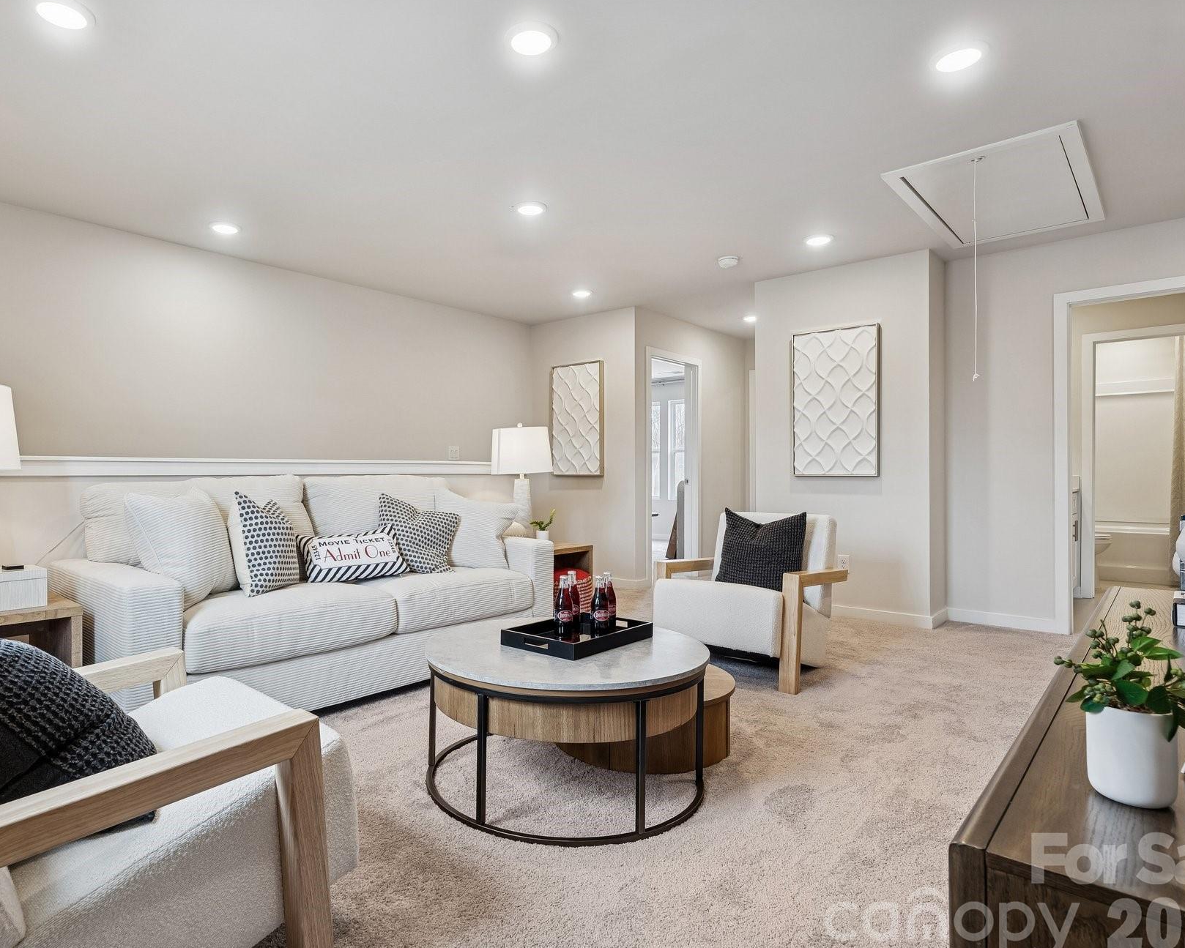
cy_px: 477
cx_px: 515
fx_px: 666
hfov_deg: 82.8
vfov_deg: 70.9
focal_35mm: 19
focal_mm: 16
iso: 400
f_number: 8
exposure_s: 1/10
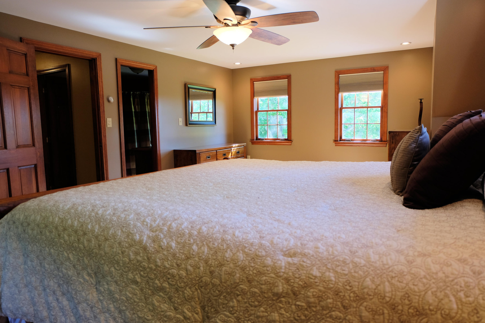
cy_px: 162
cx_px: 242
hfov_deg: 73.7
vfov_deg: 53.1
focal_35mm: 24
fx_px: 323
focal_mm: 16
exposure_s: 1/56
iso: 400
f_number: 3.5
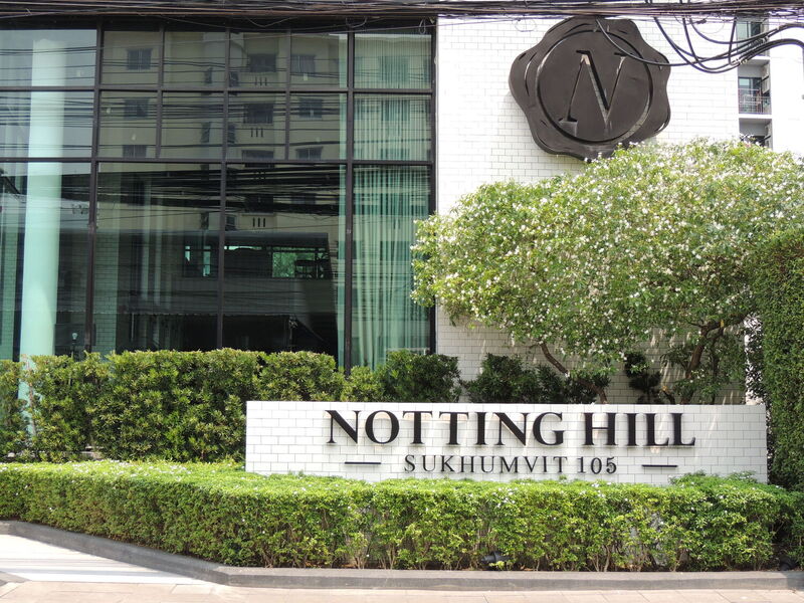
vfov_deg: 30.9
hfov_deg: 40.4
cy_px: 302
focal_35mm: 47
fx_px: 1092
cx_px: 402
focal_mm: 8.3
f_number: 3.5
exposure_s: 1/320
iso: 100
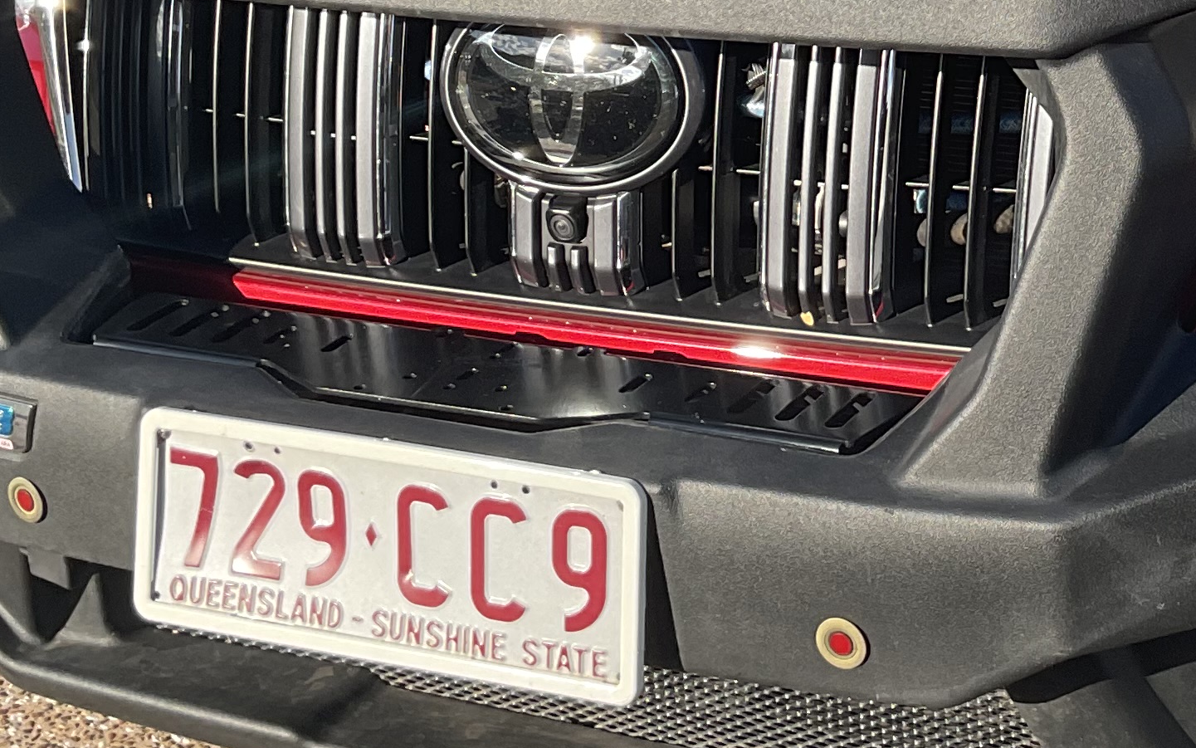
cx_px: 1129
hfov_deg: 23.3
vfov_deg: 14.7
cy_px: -153
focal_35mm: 86
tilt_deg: -15.2
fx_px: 2803
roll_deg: +1.7
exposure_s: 1/509
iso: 16
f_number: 1.8
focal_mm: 3
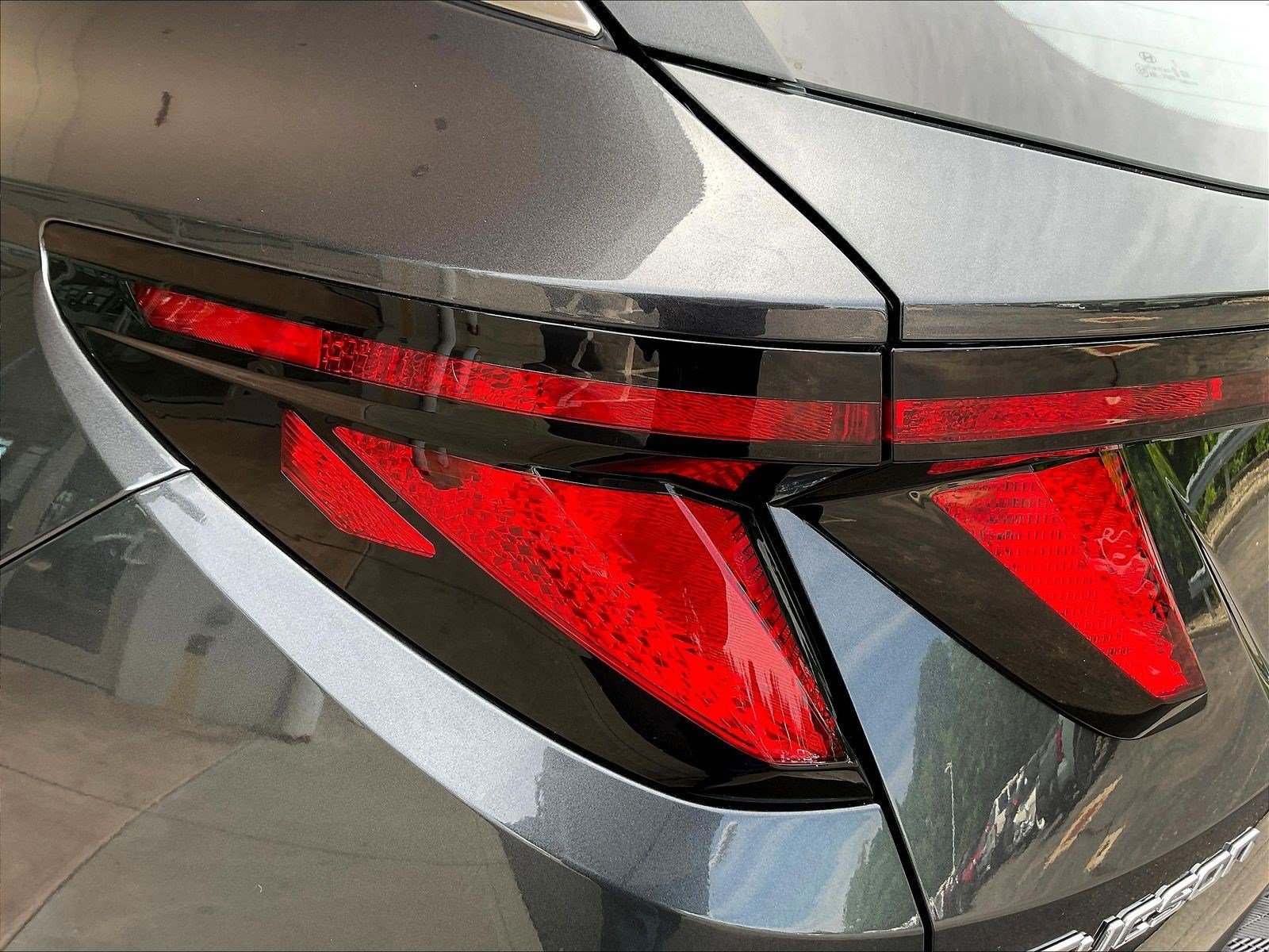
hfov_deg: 61.7
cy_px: 476
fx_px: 1063
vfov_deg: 48.2
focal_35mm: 29
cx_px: 634
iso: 16
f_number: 1.8
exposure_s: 1/141
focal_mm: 3
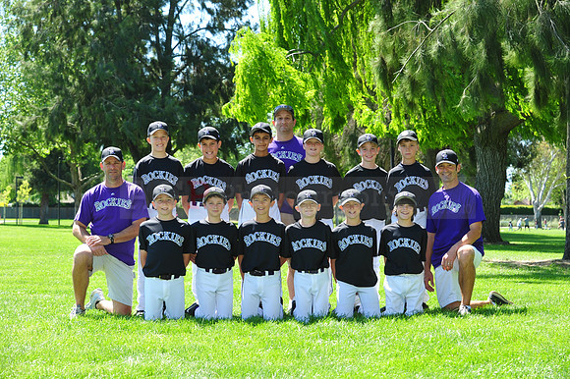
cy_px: 190
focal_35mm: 80
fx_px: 1266
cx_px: 285
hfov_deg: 25.4
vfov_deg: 17.0
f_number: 8
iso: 200
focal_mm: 80
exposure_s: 1/125
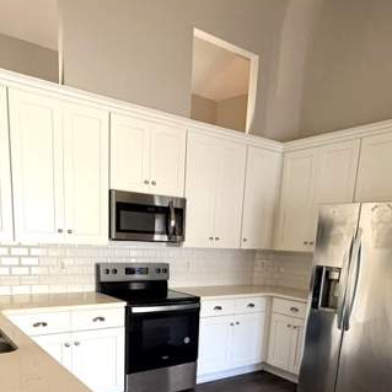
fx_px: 397
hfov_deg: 52.5
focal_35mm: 31
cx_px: 195
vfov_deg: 49.1
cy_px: 321
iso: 320
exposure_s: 1/121
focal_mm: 2.22
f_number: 2.2
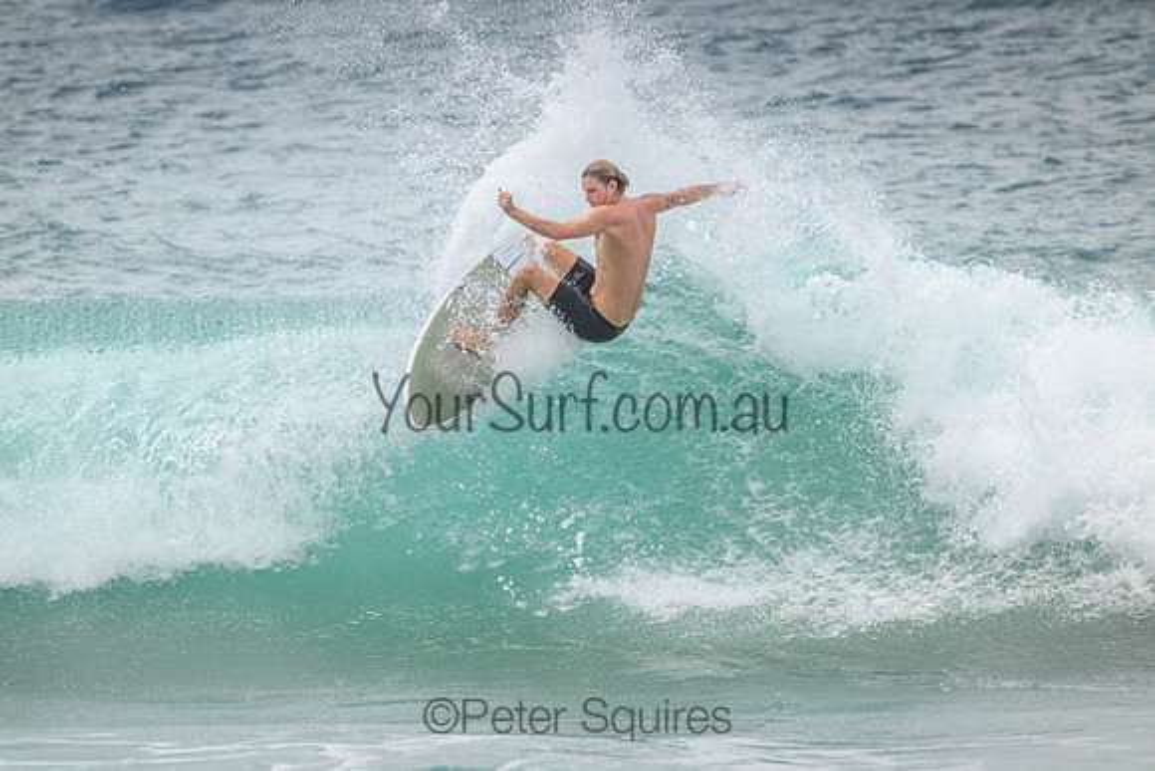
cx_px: 578
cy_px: 386
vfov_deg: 1.7
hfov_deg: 2.6
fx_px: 25671
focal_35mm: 800
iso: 800
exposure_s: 1/2000
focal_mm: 800
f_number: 11
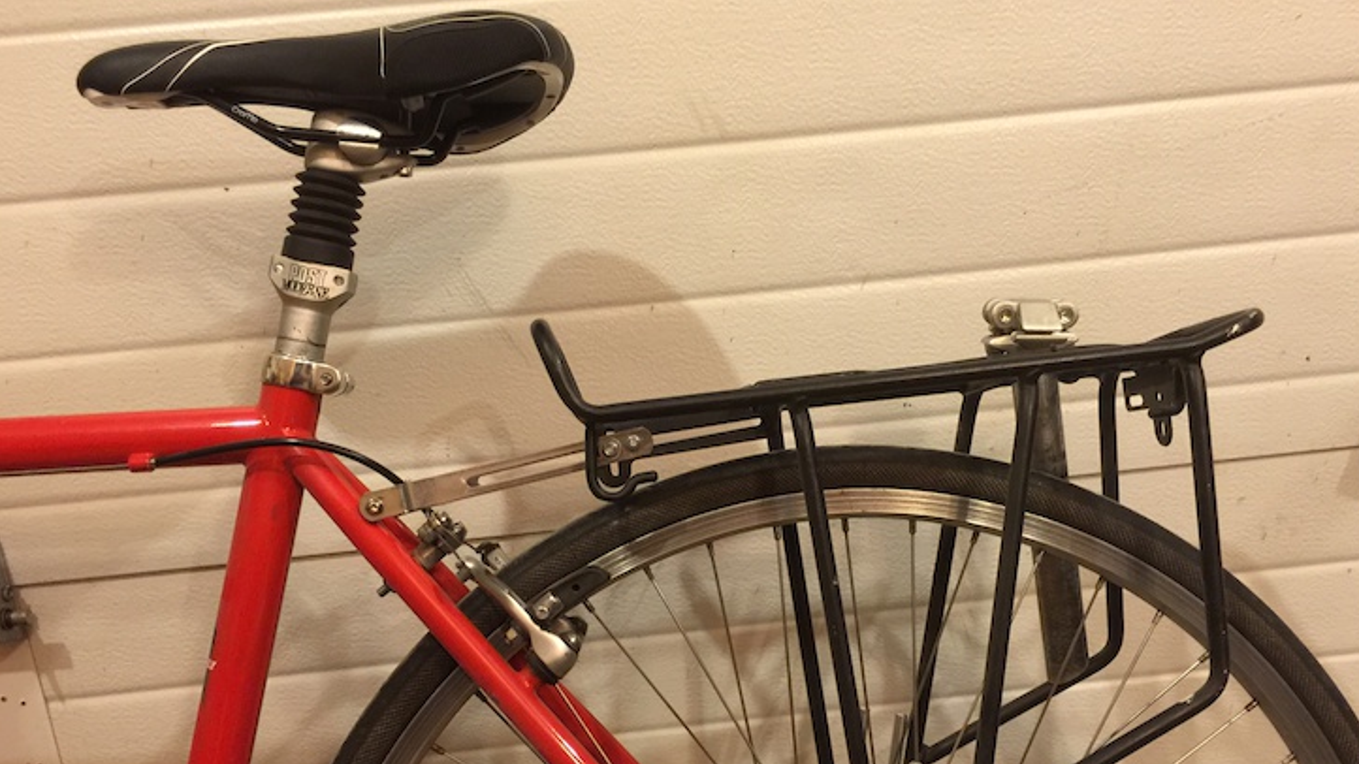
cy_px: 502
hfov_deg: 56.6
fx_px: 1261
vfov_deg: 33.4
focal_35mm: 35
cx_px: 721
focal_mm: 4.15
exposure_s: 1/8
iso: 125
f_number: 2.2
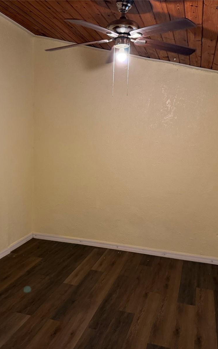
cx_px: 73
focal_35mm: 34
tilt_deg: -5.8
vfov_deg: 56.7
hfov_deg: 36.9
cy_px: 175
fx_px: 323
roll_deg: -0.8
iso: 400
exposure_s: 1/60
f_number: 1.78
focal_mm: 6.76
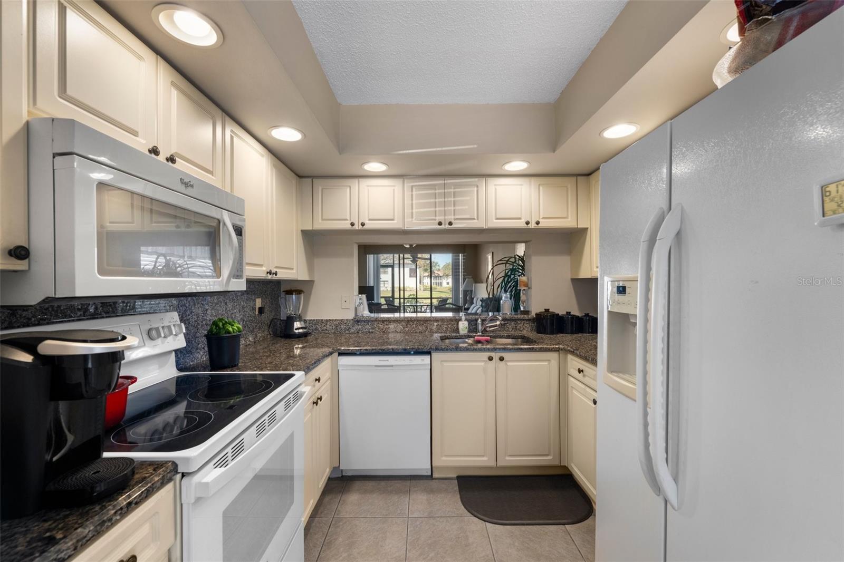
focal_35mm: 14
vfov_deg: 81.2
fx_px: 328
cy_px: 281
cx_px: 422
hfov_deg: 104.3
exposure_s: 1/6
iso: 800
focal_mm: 14
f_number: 8
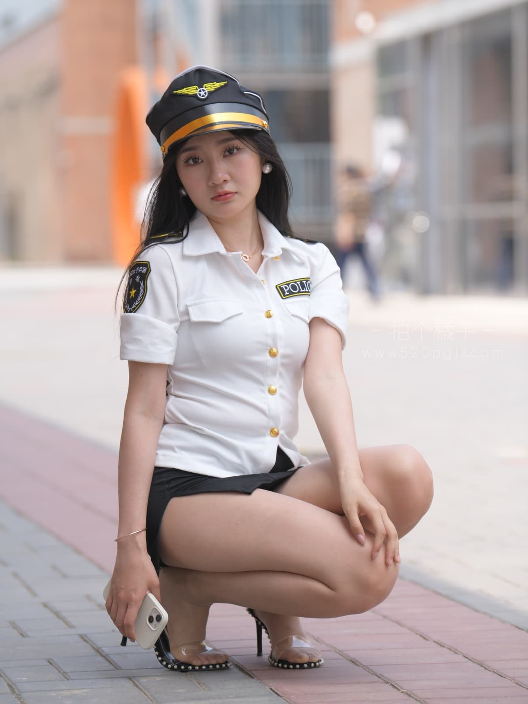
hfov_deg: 10.1
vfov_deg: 13.4
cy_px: 318
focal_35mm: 147
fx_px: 2989
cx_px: 265
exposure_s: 1/1000
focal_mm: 135
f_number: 4
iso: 250
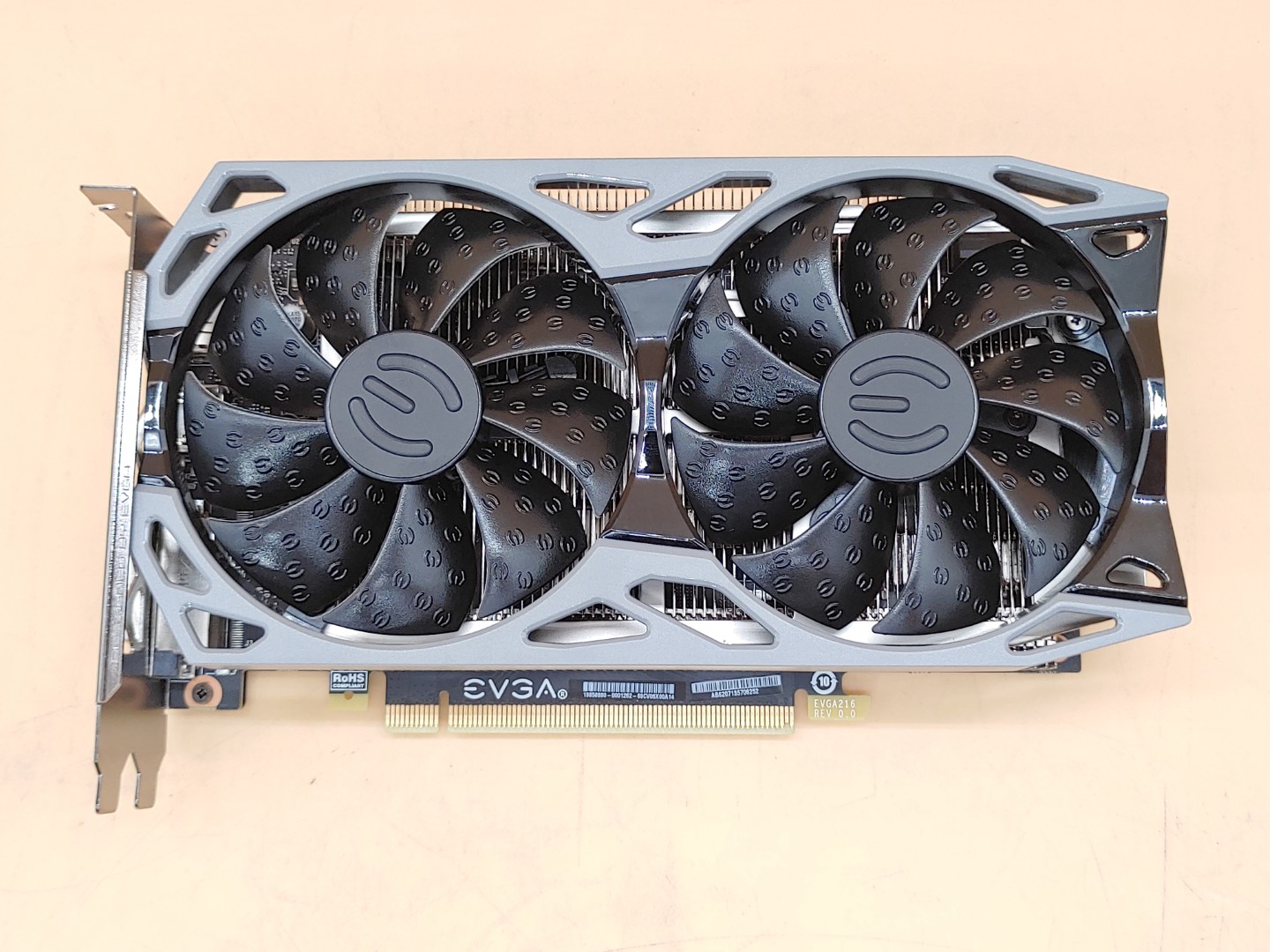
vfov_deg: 35.1
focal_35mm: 41
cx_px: 635
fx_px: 1504
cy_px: 476
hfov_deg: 45.8
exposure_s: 1/61
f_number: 1.8
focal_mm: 4.36
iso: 50
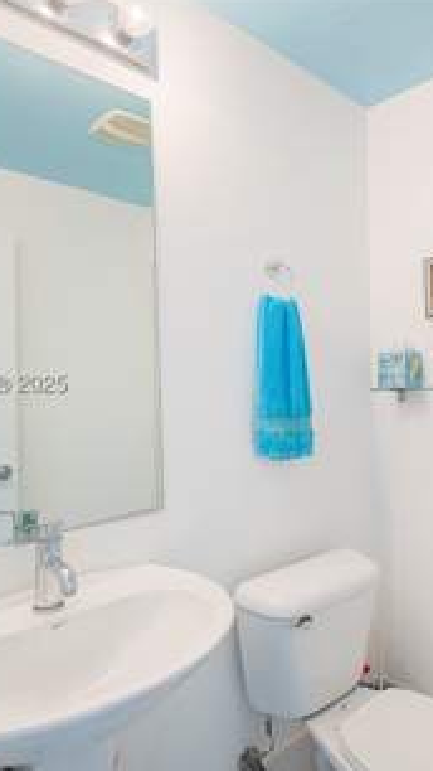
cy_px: 387
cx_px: 330
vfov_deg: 78.7
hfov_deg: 47.5
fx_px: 470
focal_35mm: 23
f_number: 7.1
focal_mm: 14
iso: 64
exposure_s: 1/3
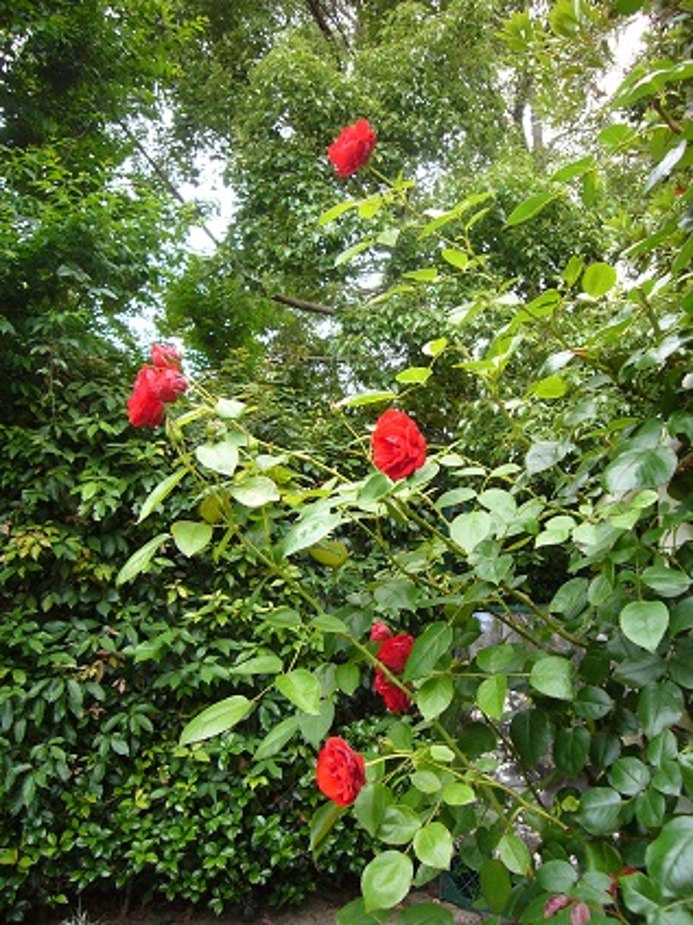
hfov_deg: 49.7
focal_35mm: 28
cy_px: 462
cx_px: 346
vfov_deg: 63.5
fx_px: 748
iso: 100
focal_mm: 4.6
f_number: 2.8
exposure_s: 1/100
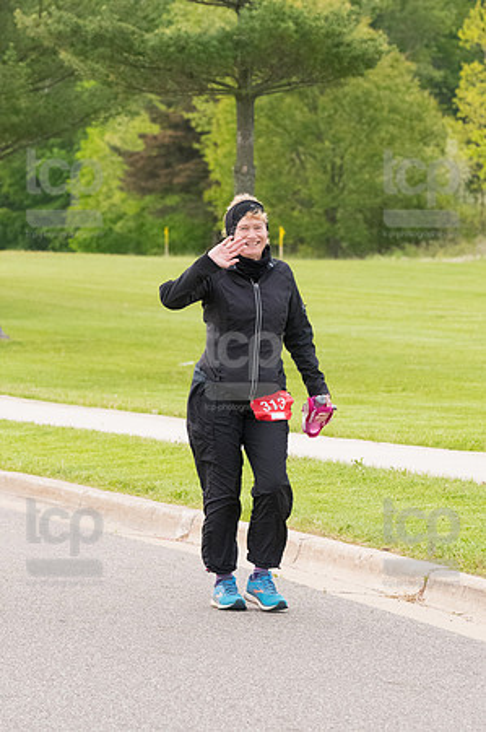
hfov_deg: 5.7
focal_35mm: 240
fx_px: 4871
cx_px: 243
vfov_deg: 8.6
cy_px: 366
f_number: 7.1
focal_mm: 160
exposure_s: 1/1600
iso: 4000
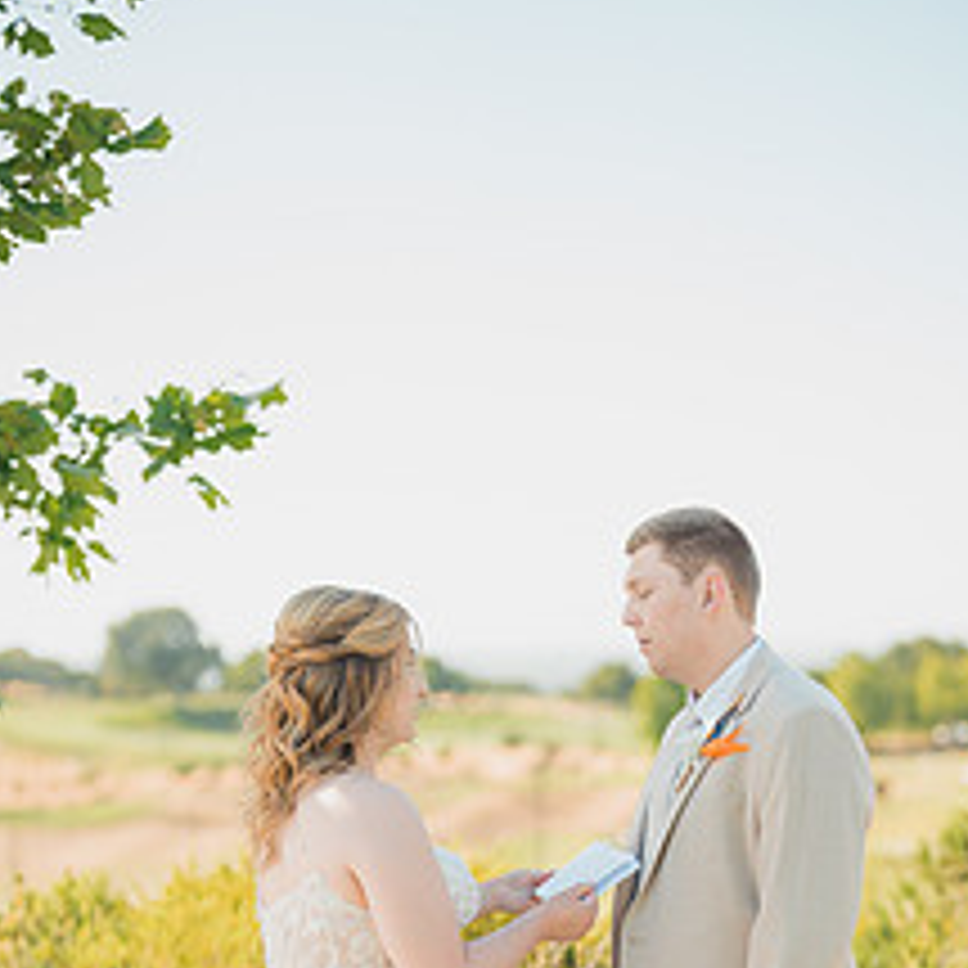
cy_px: 977
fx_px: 2816
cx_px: 518
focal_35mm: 89
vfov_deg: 19.0
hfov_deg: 19.5
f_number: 1.4
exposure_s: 1/1250
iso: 50
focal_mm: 50
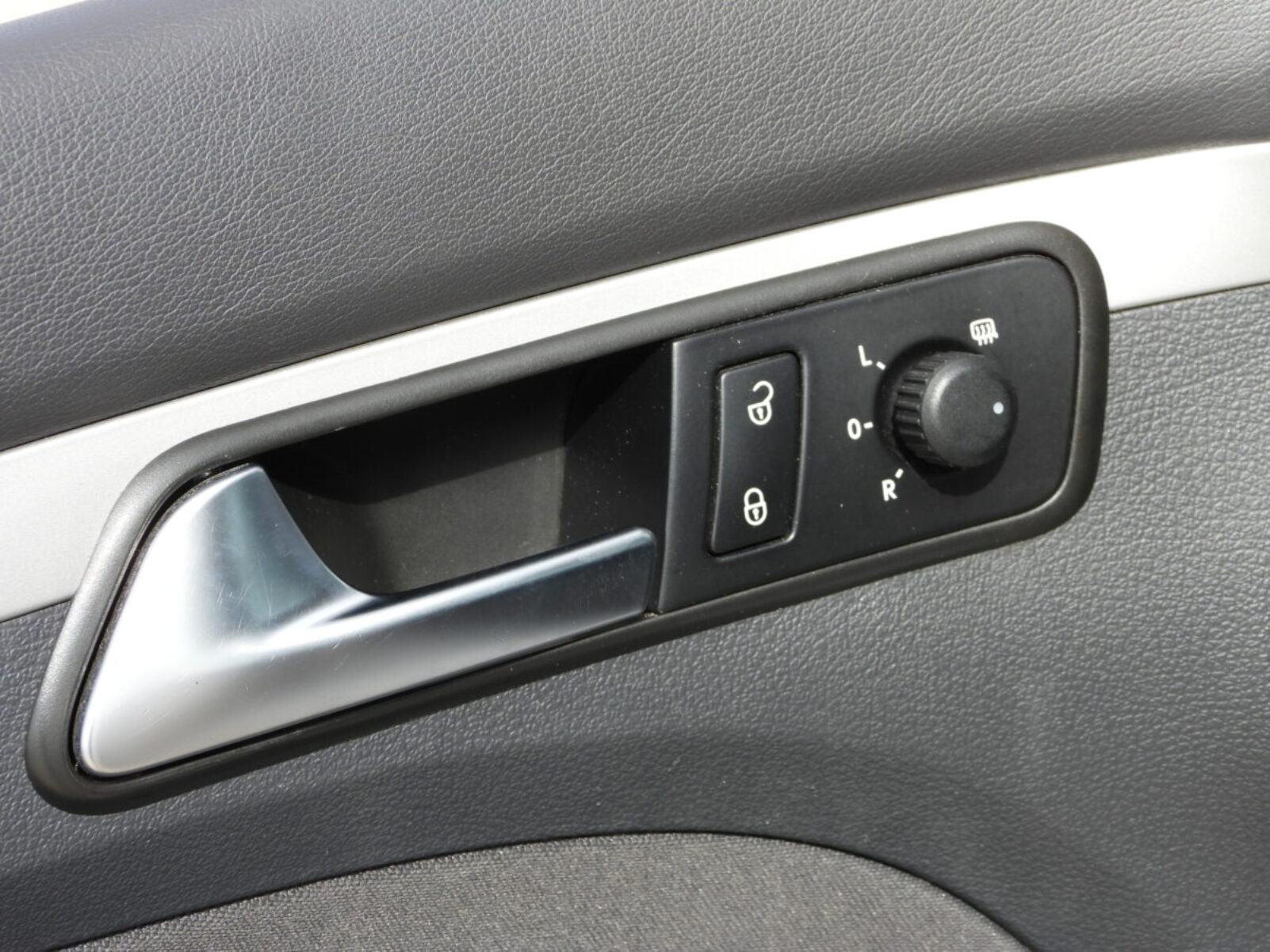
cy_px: 476
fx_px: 4954
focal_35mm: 135
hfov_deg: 14.6
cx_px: 635
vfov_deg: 11.0
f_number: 4
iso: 100
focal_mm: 24.3
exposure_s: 1/320
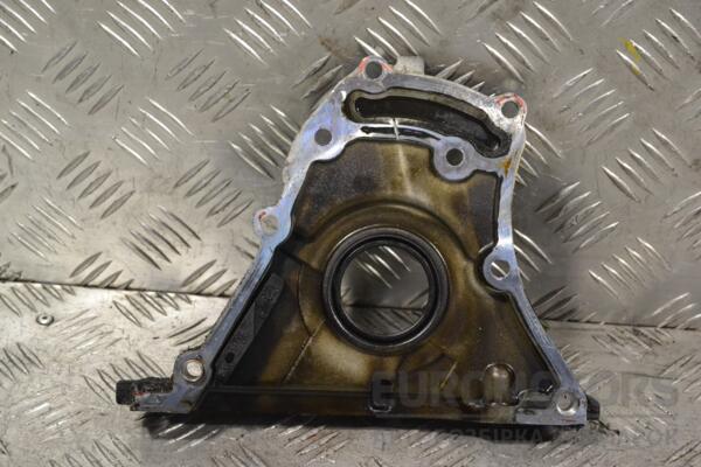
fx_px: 1460
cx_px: 350
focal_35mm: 75
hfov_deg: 27.0
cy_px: 234
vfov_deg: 18.2
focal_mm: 50
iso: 3200
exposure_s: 1/320
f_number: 9
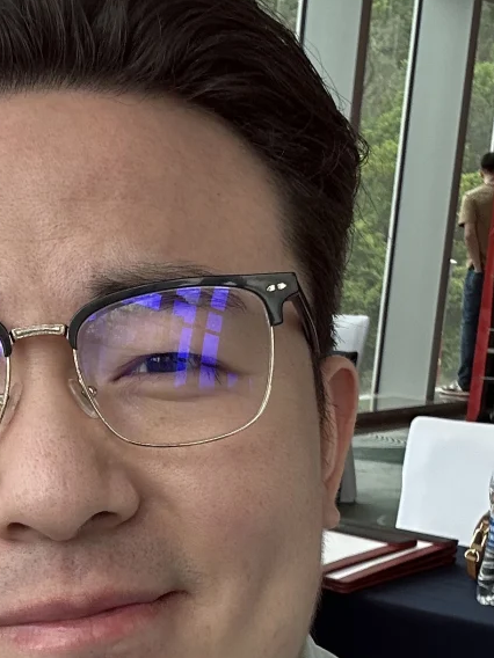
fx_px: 1446
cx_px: 89
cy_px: 553
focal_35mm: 76
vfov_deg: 25.1
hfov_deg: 19.2
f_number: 1.9
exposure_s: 1/121
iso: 32
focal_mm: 2.69
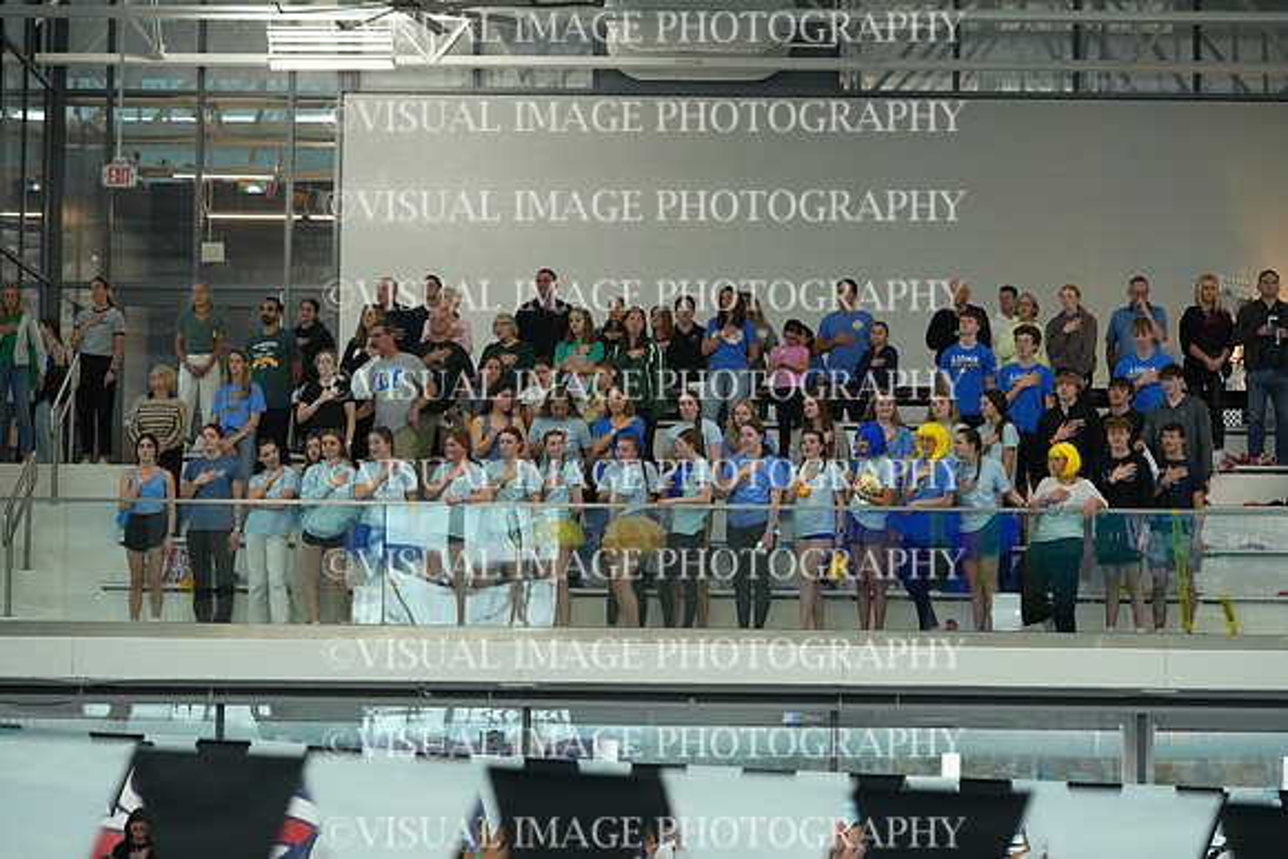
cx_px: 644
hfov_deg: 19.8
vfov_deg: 13.3
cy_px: 430
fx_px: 3686
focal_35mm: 103
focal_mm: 103
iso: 6400
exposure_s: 1/1600
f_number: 4
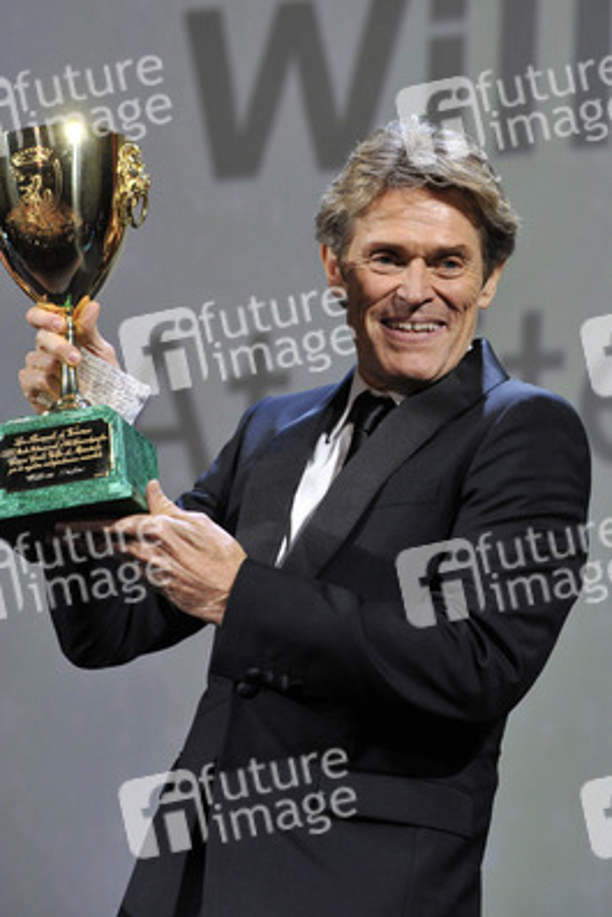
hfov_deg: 9.7
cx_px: 306
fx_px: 3592
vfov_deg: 14.5
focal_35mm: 141
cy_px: 457
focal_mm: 140
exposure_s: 1/250
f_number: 5.6
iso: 2500
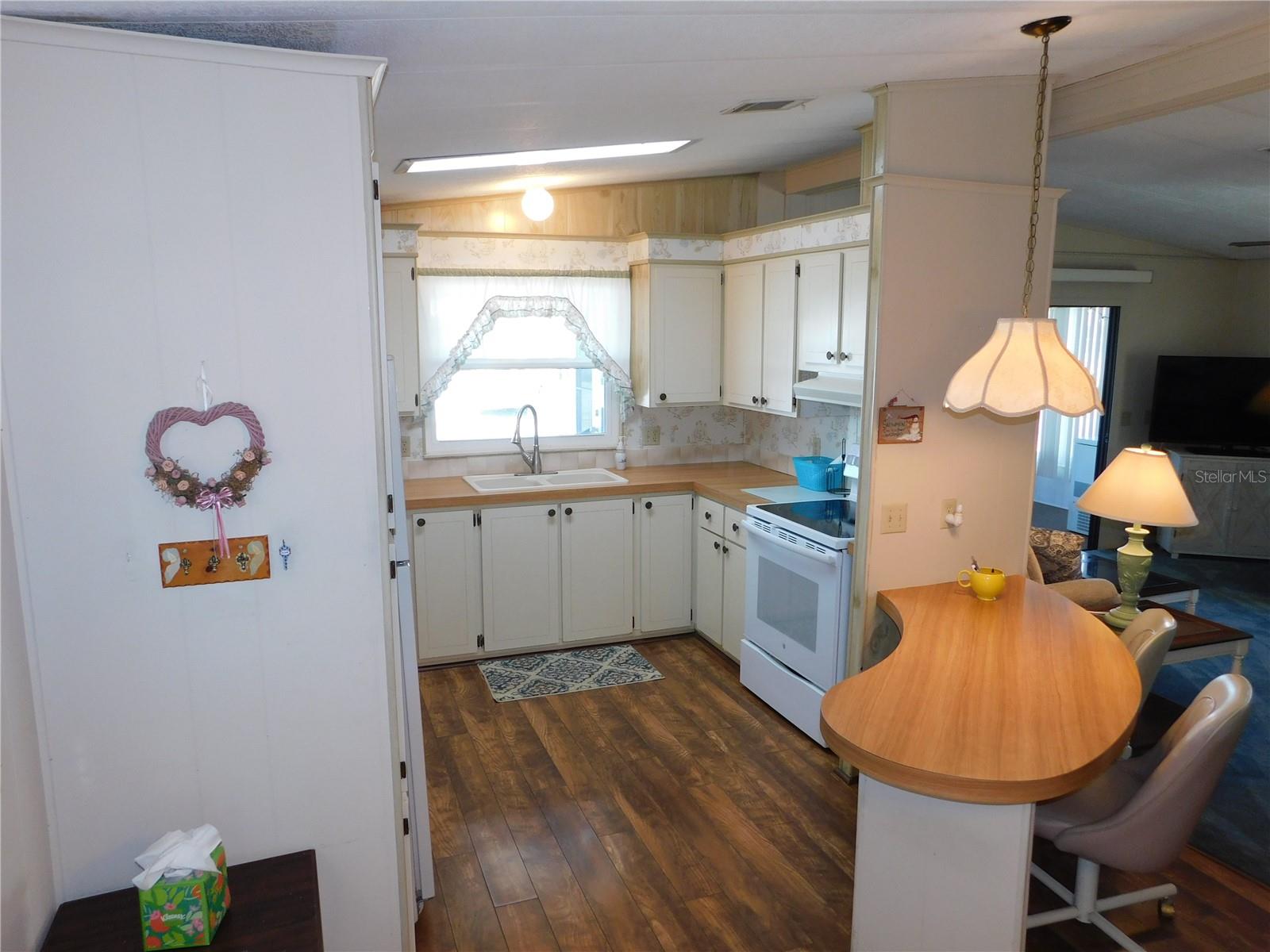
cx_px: 635
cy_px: 476
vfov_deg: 56.8
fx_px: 881
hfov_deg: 71.6
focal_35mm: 24
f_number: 3
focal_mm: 4.1
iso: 160
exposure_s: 1/30
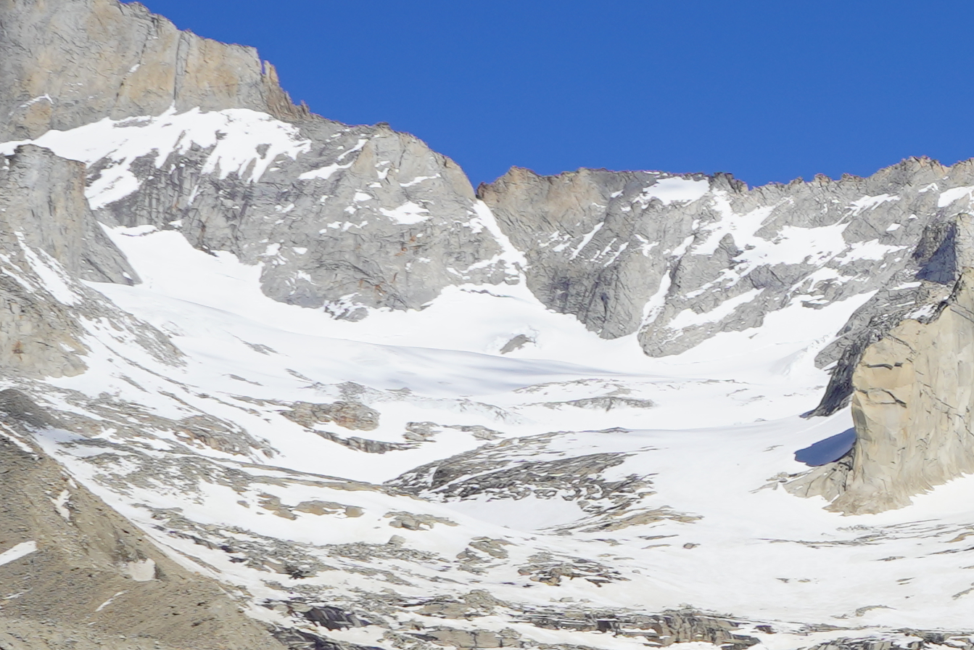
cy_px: 322
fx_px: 3626
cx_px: 1752
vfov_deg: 10.2
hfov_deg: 13.7
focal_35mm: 134
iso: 100
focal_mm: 30
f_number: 10
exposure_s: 1/320
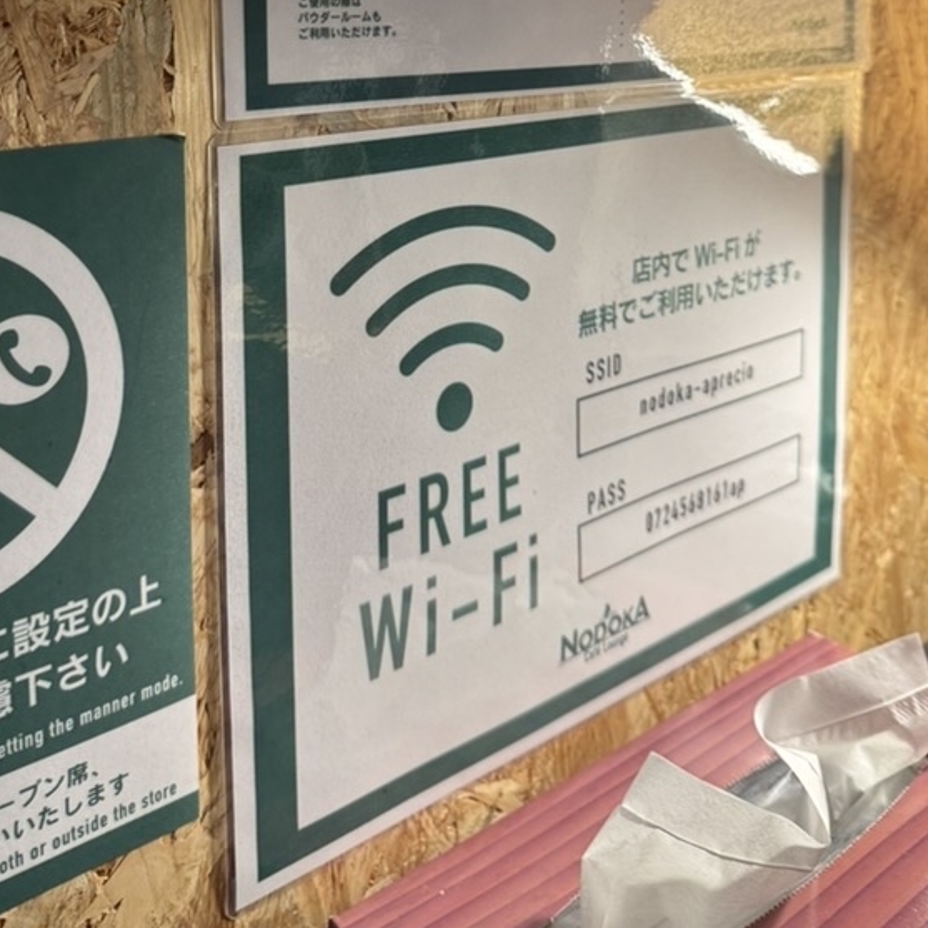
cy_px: 102
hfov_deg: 42.6
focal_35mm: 39
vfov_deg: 39.8
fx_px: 1183
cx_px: 368
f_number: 1.78
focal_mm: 6.76
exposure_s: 1/70
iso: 200
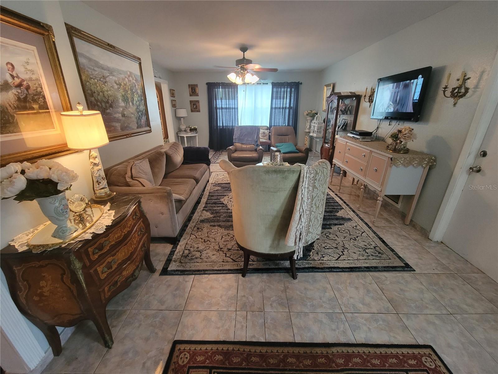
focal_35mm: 13
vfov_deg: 89.9
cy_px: 187
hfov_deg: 106.2
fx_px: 187
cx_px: 249
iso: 400
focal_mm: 2.2
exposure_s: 1/30
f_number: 2.2
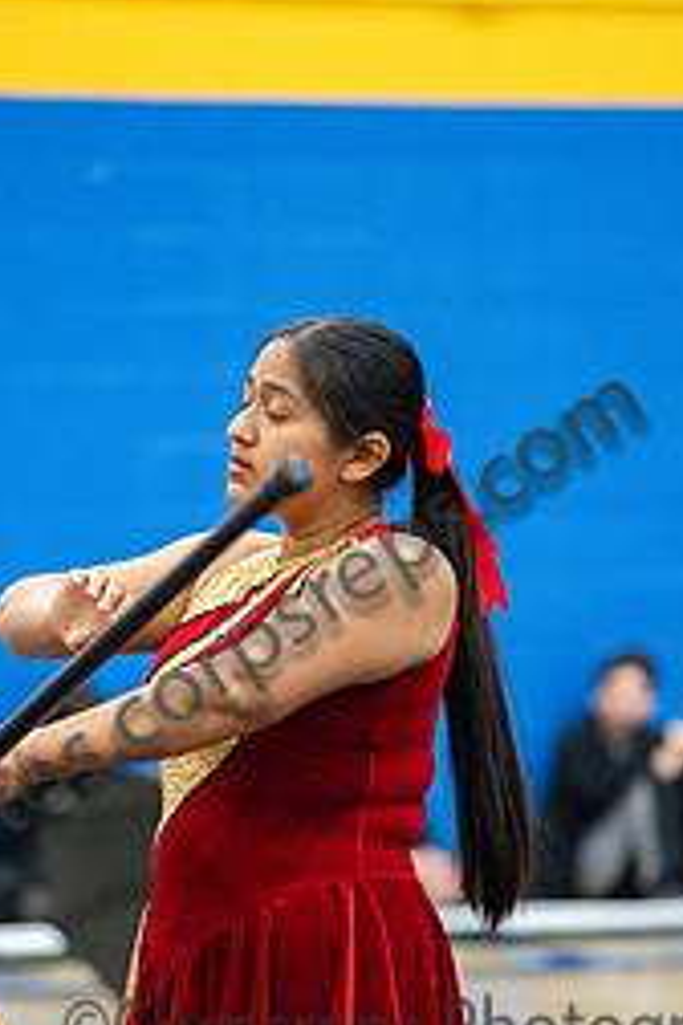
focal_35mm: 321
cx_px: 281
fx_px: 9134
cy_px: 659
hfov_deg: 4.3
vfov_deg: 6.4
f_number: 4
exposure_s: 1/500
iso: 6400
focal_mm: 180
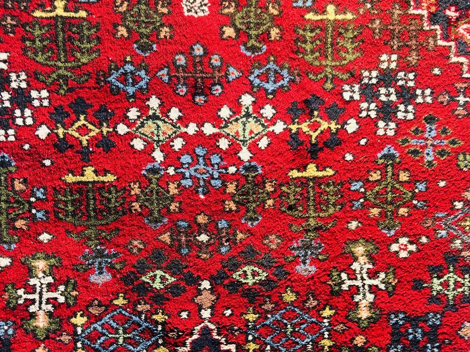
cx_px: 235
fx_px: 394
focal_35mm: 29
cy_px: 176
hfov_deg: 61.7
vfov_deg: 48.2
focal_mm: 4.15
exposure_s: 1/789
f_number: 2.2
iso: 32
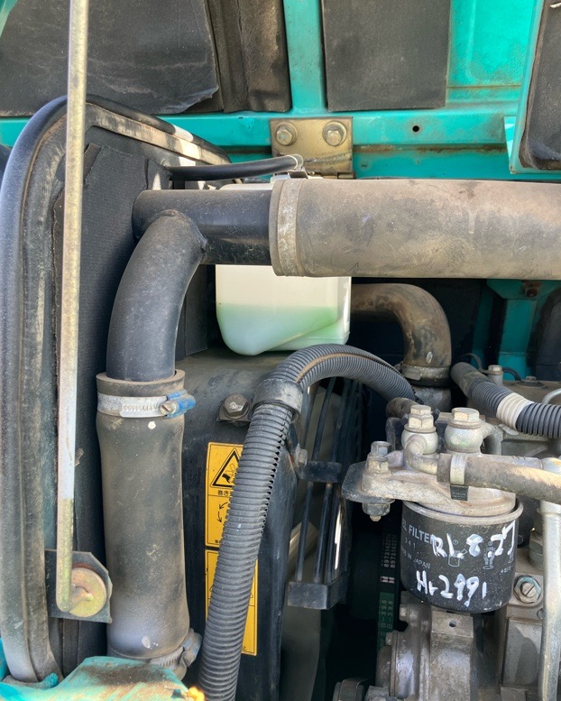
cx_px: 274
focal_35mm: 30
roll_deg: -0.3
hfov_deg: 48.5
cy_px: 350
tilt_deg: -6.5
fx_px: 622
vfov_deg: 58.8
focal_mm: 3.99
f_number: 1.8
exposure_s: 1/121
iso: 40
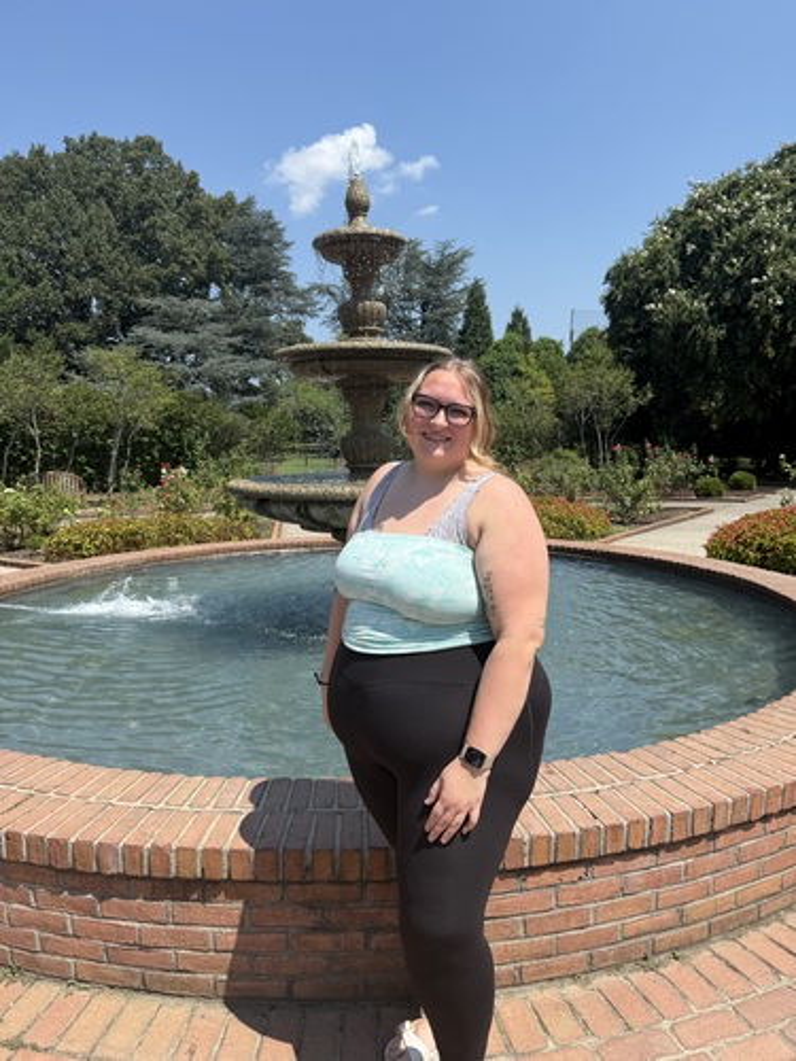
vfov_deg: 71.6
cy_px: 530
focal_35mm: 24
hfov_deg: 56.8
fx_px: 736
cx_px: 398
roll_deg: +0.5
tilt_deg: -6.3
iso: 80
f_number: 1.78
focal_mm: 6.76
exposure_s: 1/4167
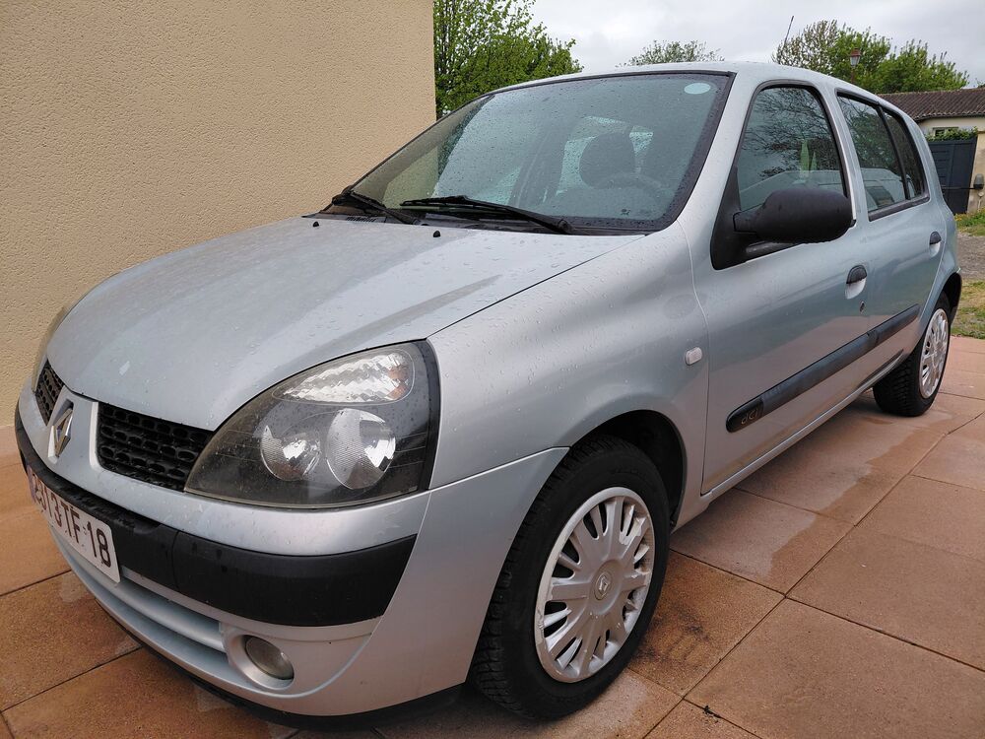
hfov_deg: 69.4
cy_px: 370
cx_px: 492
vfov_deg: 54.9
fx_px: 711
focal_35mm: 25
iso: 50
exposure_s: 1/1140
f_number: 1.8
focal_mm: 4.69
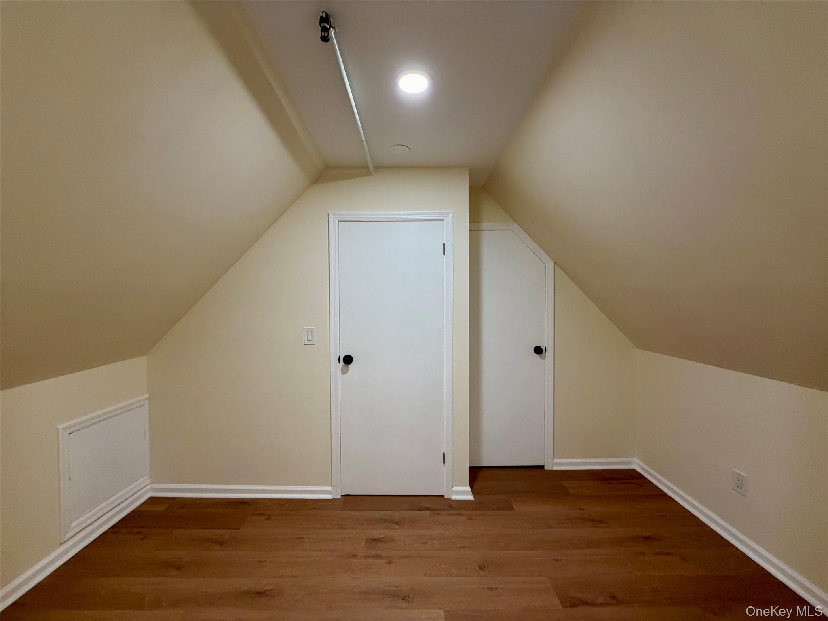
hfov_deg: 102.1
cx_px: 414
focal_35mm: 14
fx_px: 335
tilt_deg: -1.8
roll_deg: -0.1
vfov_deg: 85.7
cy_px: 310
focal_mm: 2.22
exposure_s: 1/60
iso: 250
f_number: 2.2
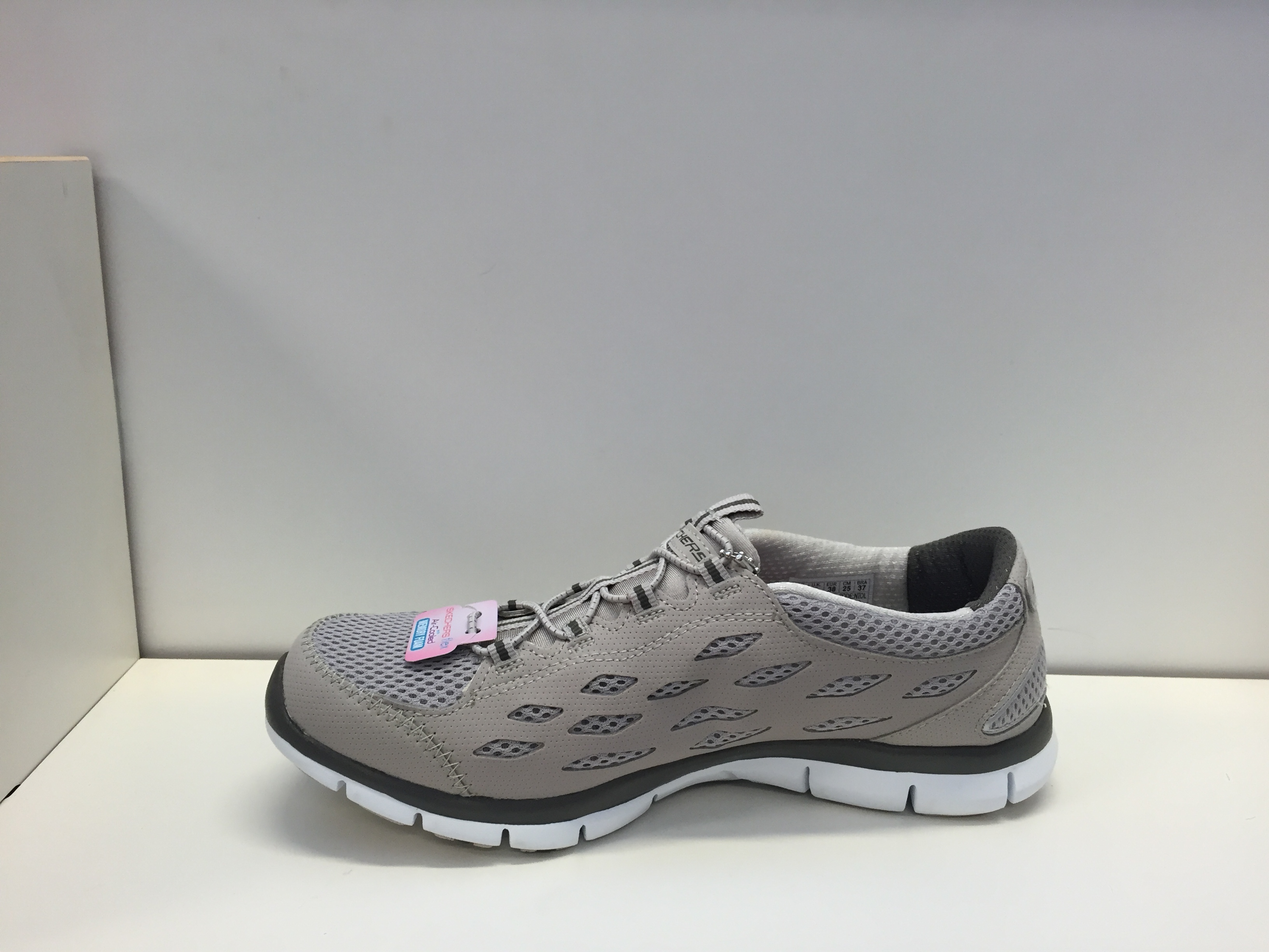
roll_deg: -1.5
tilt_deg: -16.6
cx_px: 634
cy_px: 476
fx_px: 1063
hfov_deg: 61.7
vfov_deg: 48.2
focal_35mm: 29
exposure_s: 1/33
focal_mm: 4.15
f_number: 2.2
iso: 32
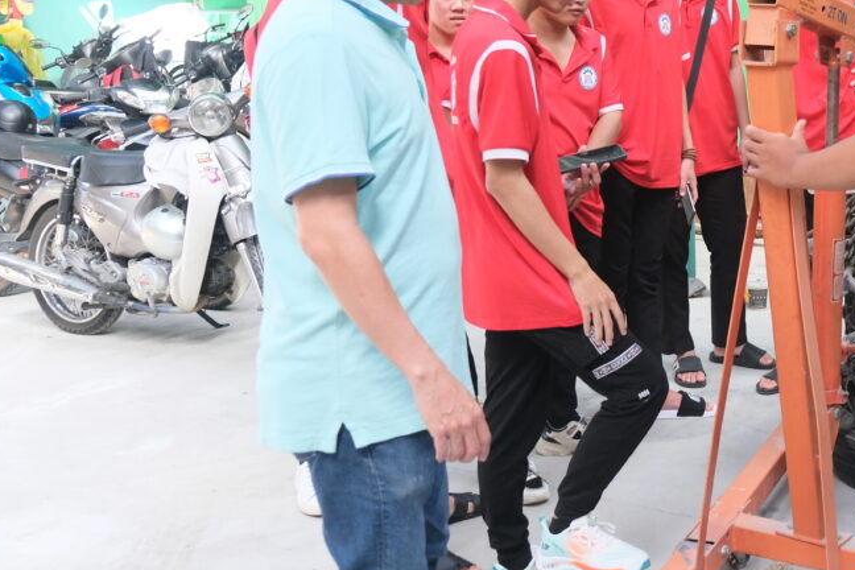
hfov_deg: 37.2
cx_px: 756
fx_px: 1187
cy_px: 222
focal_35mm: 50
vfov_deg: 26.9
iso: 1250
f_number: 2.8
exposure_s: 1/200
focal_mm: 18
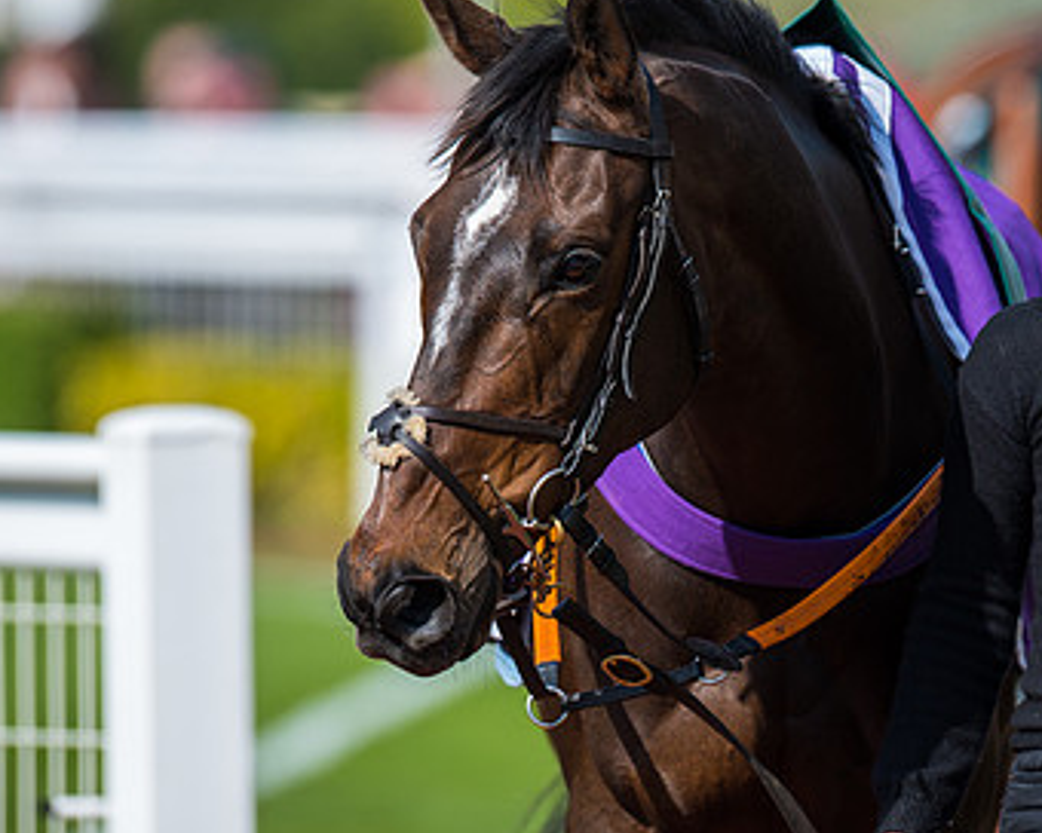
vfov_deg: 2.1
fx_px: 23037
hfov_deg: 2.6
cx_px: 777
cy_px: 325
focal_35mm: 747
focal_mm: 400
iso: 160
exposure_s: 1/1250
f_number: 5
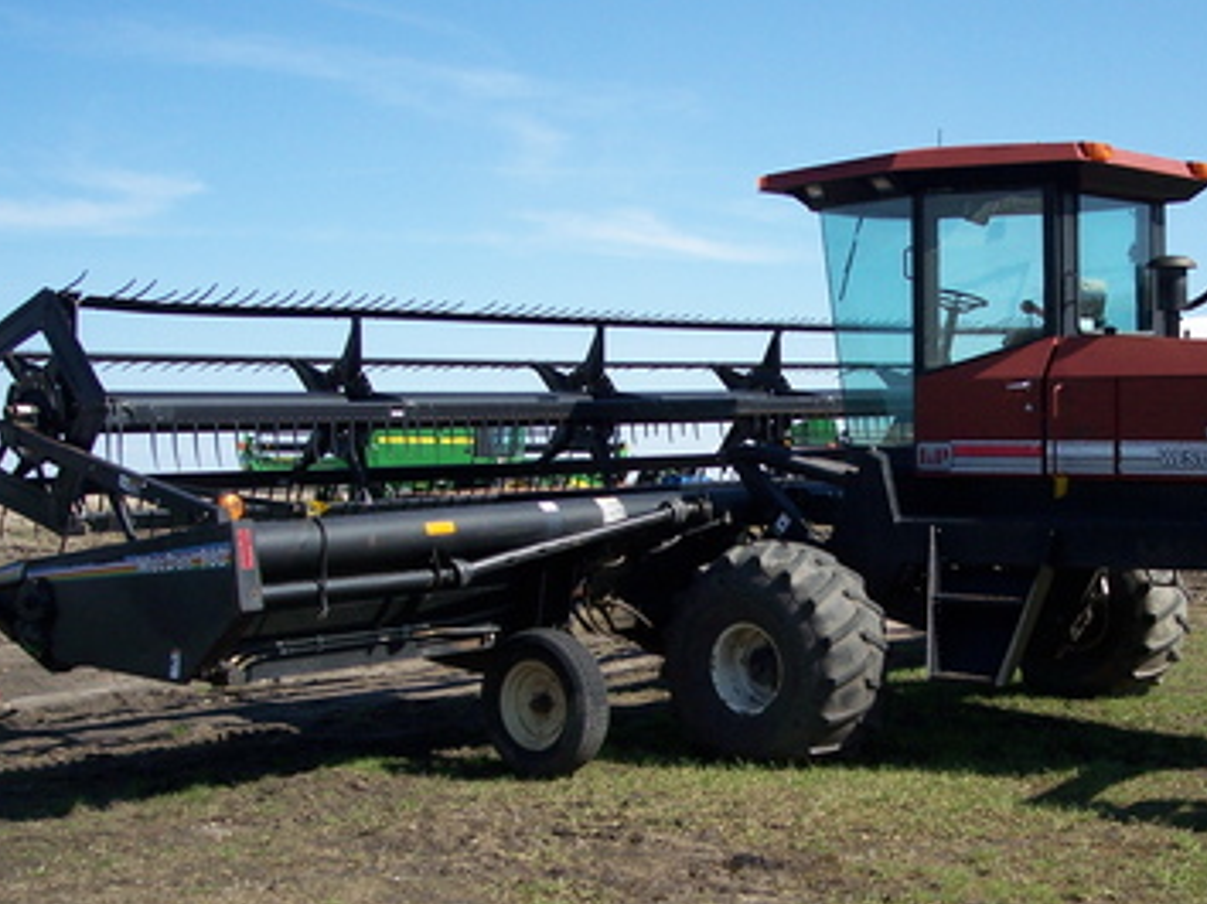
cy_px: 481
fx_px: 2091
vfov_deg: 24.4
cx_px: 818
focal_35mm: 60
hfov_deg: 31.9
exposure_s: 1/750
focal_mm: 8
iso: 100
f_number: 4
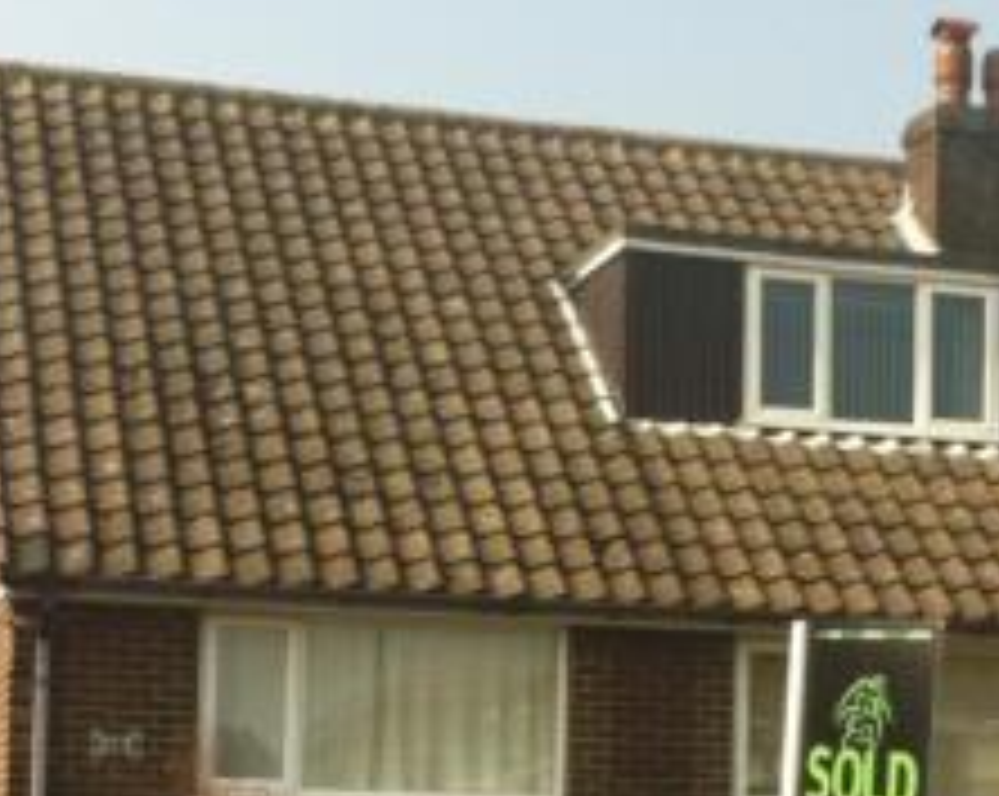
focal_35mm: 90
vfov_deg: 16.9
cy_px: 677
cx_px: 538
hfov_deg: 21.3
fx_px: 2657
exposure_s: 1/1040
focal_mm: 3.85
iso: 80
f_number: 2.8
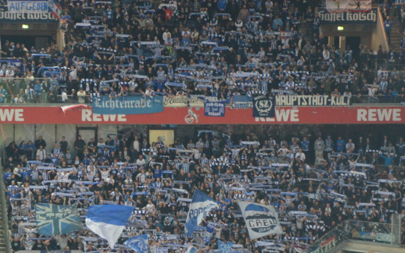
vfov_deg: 4.6
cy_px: 179
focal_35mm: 286
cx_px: 214
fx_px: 3155
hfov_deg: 7.3
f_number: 5.6
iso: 2800
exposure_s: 1/125
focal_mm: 105
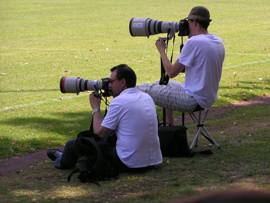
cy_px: 102
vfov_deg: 9.1
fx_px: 1279
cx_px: 135
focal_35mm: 164
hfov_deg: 12.0
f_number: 3.5
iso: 50
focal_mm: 25.1
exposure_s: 1/400
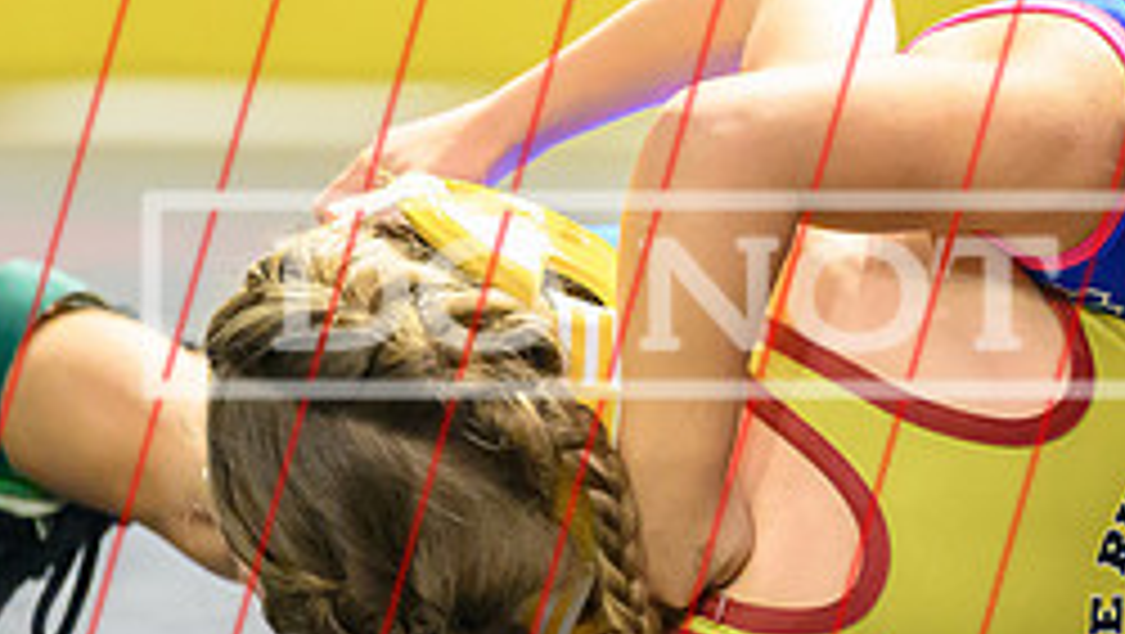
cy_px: 508
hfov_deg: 3.2
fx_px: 20059
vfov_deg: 1.8
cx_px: 1325
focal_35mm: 672
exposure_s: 1/800
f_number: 2.8
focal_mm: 200
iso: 9000
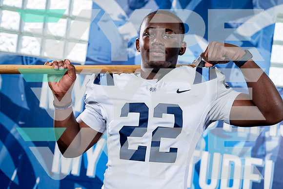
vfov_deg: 19.5
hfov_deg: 28.9
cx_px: 142
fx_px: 549
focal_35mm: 70
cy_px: 94
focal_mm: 67
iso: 100
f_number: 4
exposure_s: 1/250
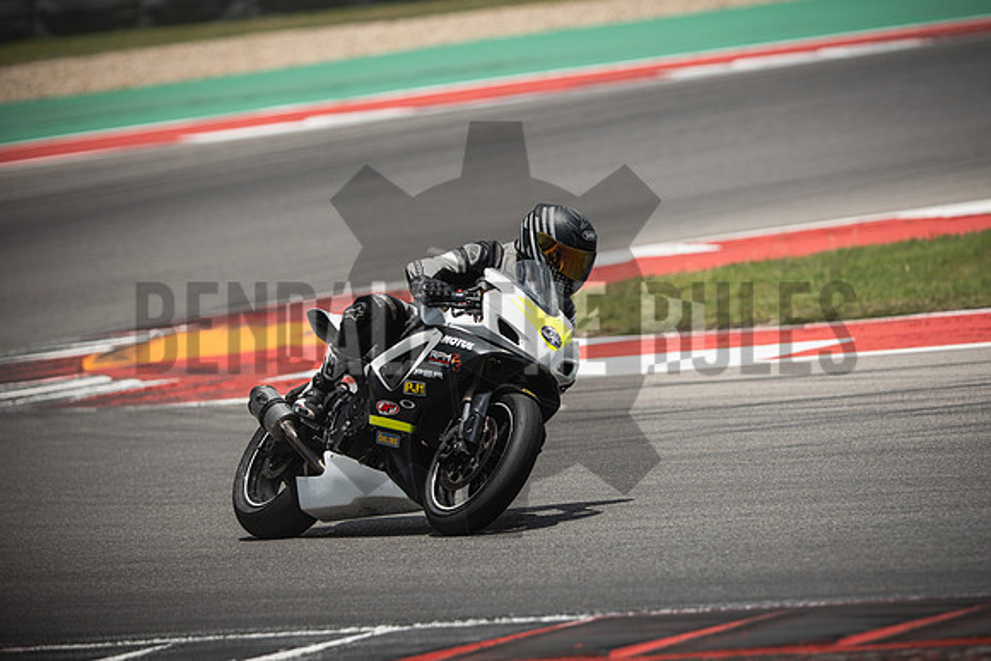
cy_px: 330
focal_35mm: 300
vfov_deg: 4.6
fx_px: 8260
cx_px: 496
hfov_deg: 6.9
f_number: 2.8
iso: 125
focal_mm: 200
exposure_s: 1/2000
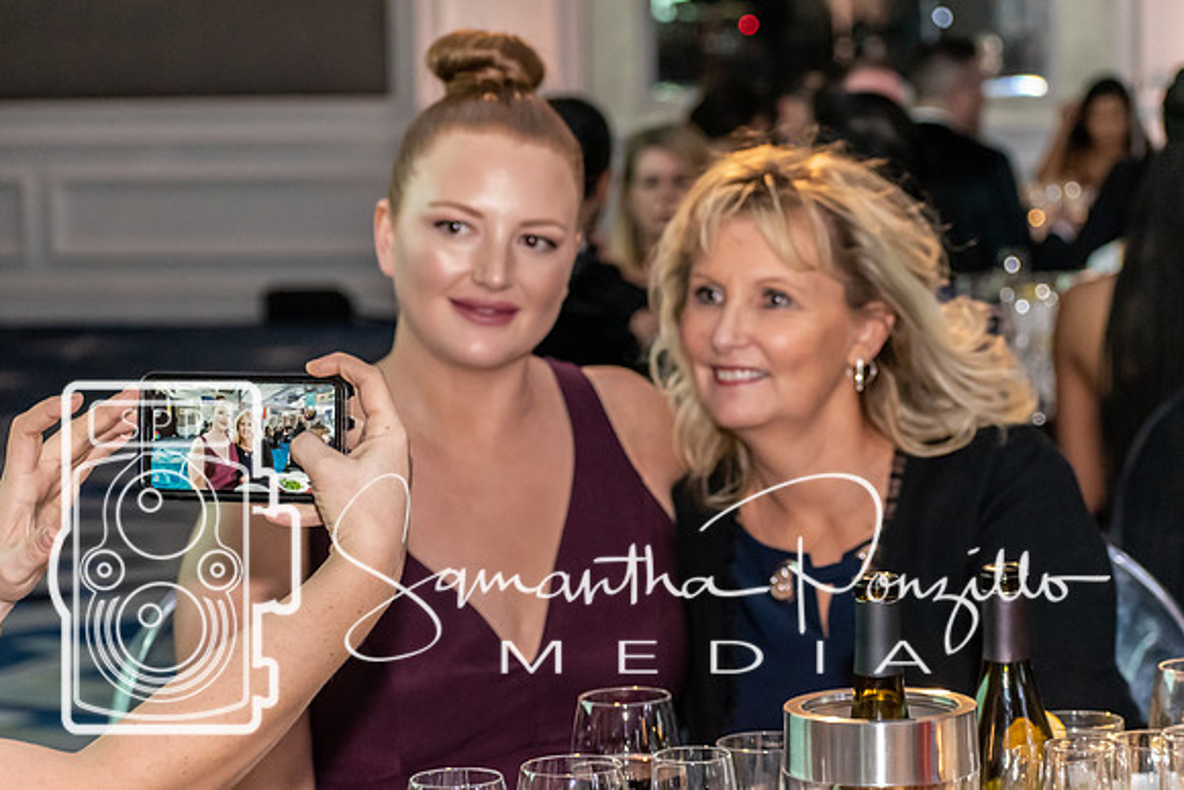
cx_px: 592
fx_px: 3461
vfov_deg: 13.0
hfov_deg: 19.4
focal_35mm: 105
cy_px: 395
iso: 3600
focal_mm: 70
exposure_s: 1/60
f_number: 4.5
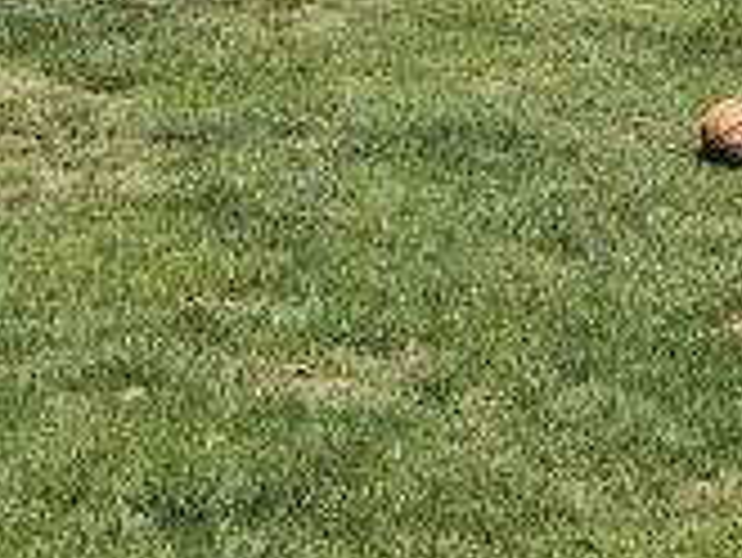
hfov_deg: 21.0
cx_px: 452
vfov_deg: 13.8
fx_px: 1995
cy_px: -508
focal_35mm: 93
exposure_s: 1/2060
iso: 25
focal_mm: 5.4
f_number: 1.8
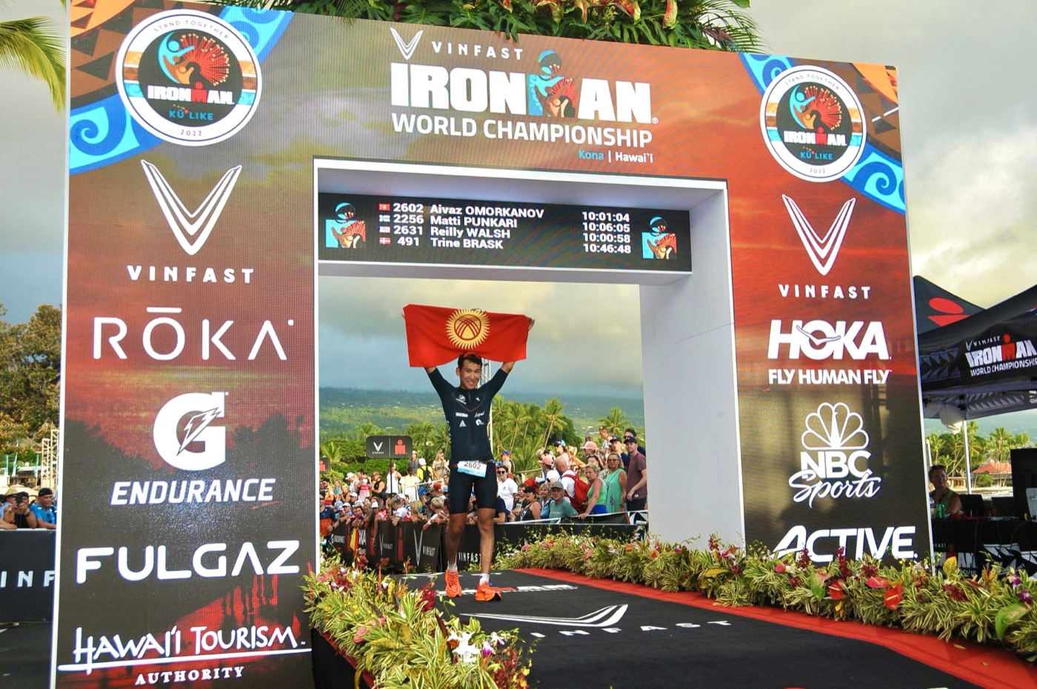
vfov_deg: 34.1
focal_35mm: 39
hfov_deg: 49.6
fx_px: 1122
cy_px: 344
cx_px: 518
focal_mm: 26
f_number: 5
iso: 400
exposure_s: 1/500
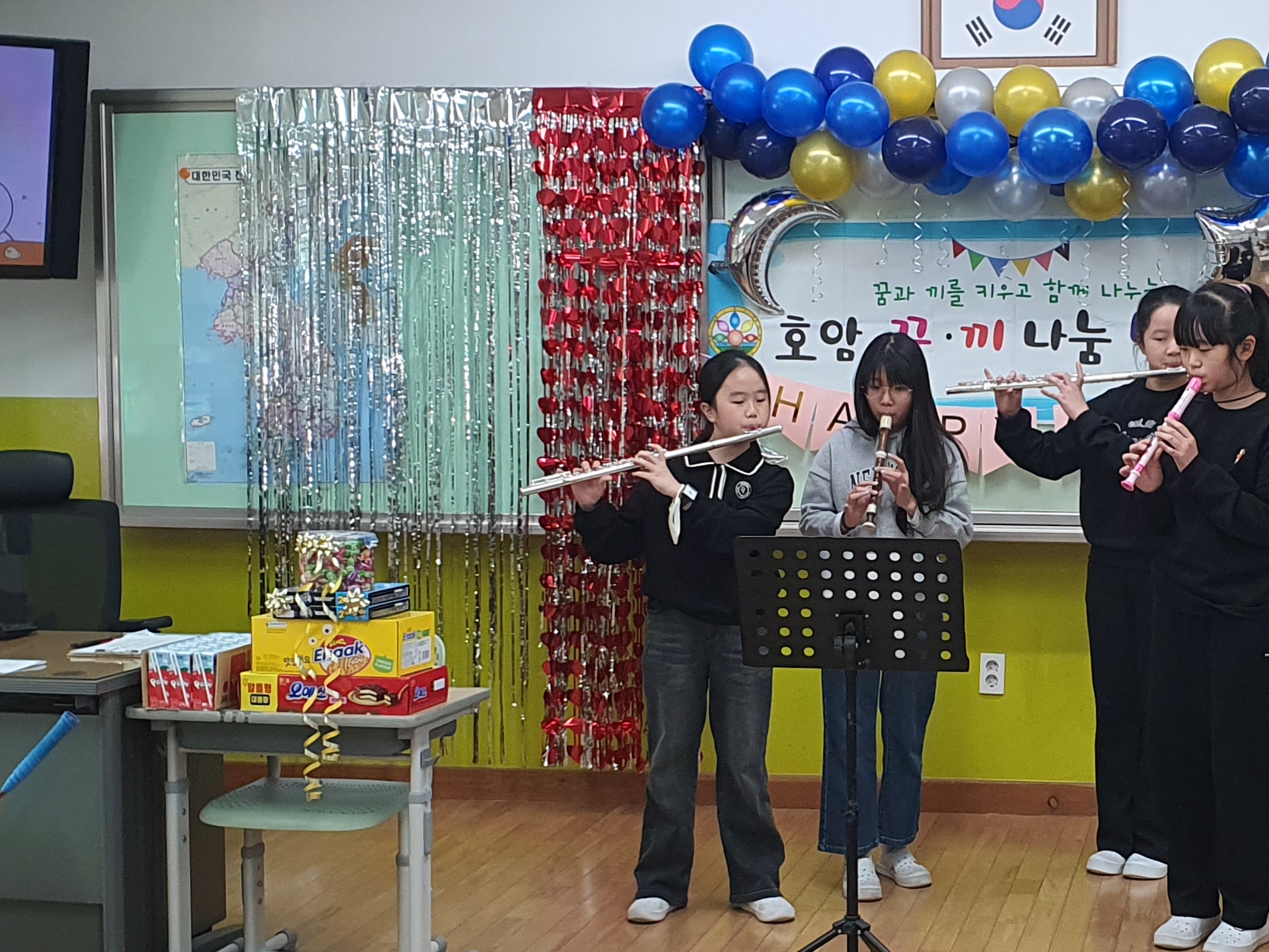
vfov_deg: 22.9
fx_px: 2347
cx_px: 927
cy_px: 492
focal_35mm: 64
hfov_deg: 29.8
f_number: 2.4
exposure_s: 1/120
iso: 160
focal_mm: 4.3
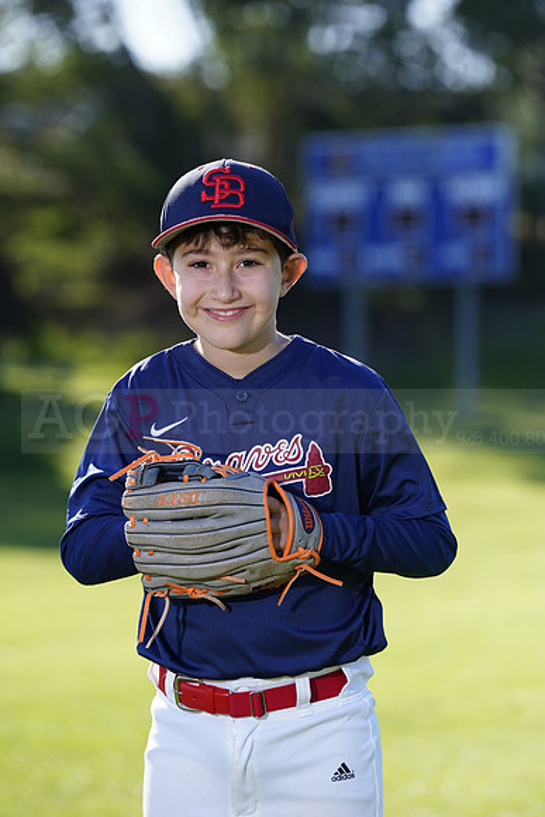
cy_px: 408
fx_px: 4334
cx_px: 272
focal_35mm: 191
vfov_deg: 10.8
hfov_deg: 7.2
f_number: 5
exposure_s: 1/250
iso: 100
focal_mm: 191
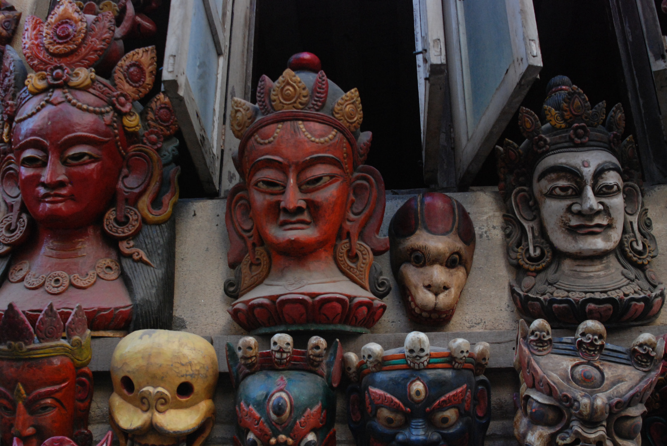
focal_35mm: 42
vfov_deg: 32.0
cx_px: 334
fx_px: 779
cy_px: 223
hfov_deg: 46.3
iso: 1000
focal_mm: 28
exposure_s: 1/200
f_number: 7.1
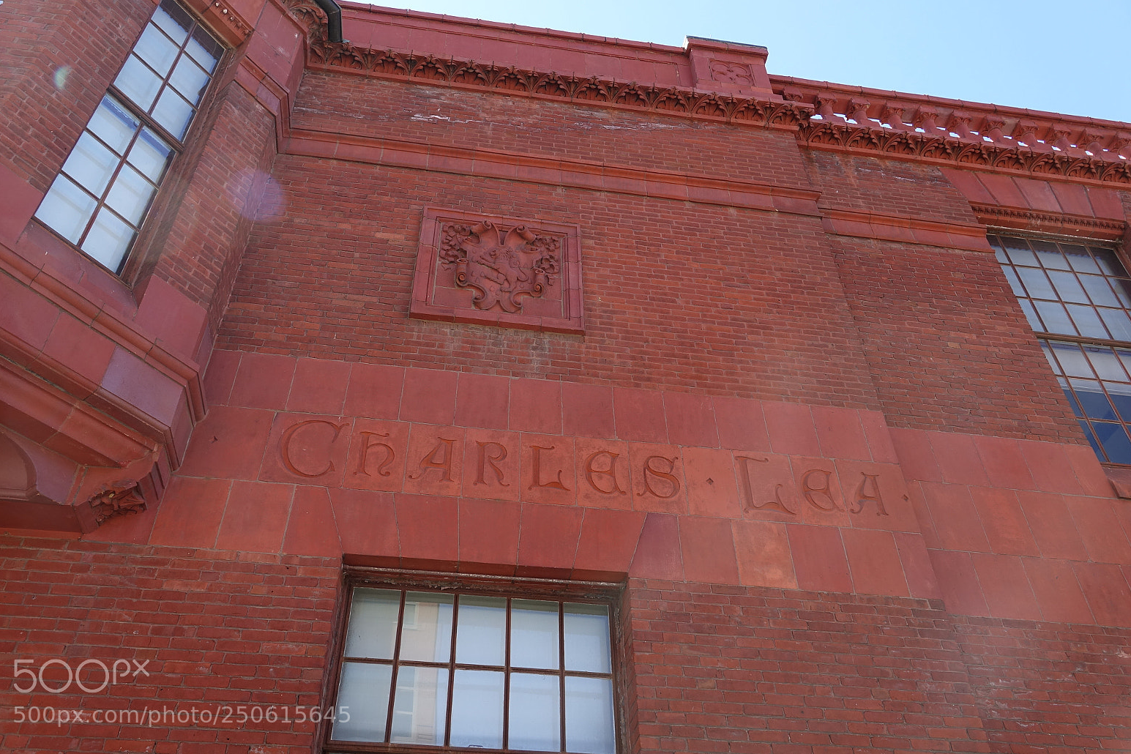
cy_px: 382
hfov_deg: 63.7
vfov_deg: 45.0
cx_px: 553
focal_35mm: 29
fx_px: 911
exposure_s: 1/250
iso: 100
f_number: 3.2
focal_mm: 10.18
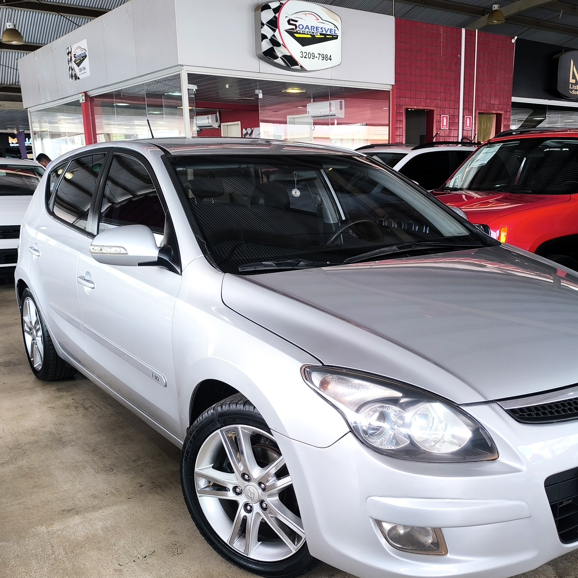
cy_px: 349
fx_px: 642
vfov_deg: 48.1
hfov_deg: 48.1
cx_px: 349
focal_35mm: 34
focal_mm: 6.14
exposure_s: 1/120
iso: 250
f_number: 1.65
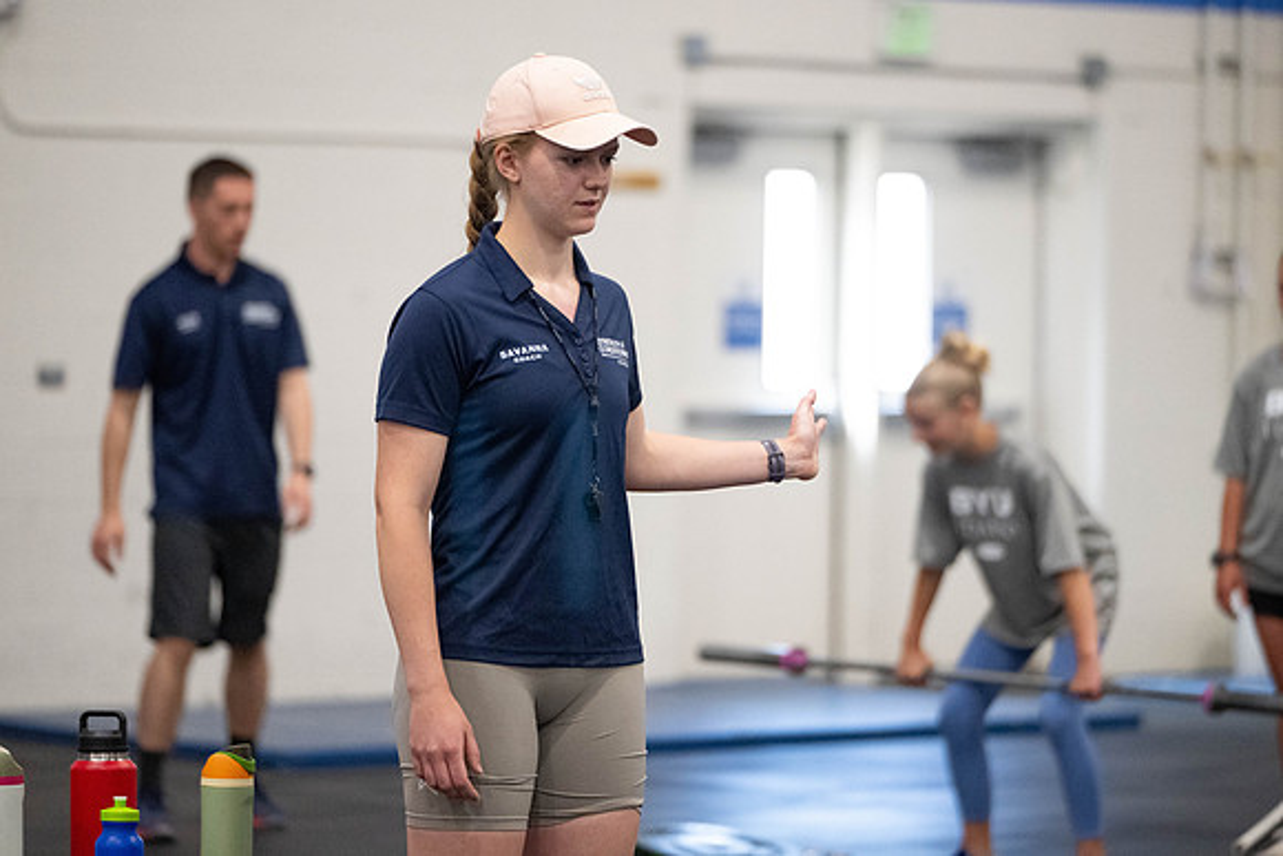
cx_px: 680
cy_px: 403
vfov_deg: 8.3
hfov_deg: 12.5
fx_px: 5878
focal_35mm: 165
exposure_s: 1/320
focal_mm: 150
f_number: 2.8
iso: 8000
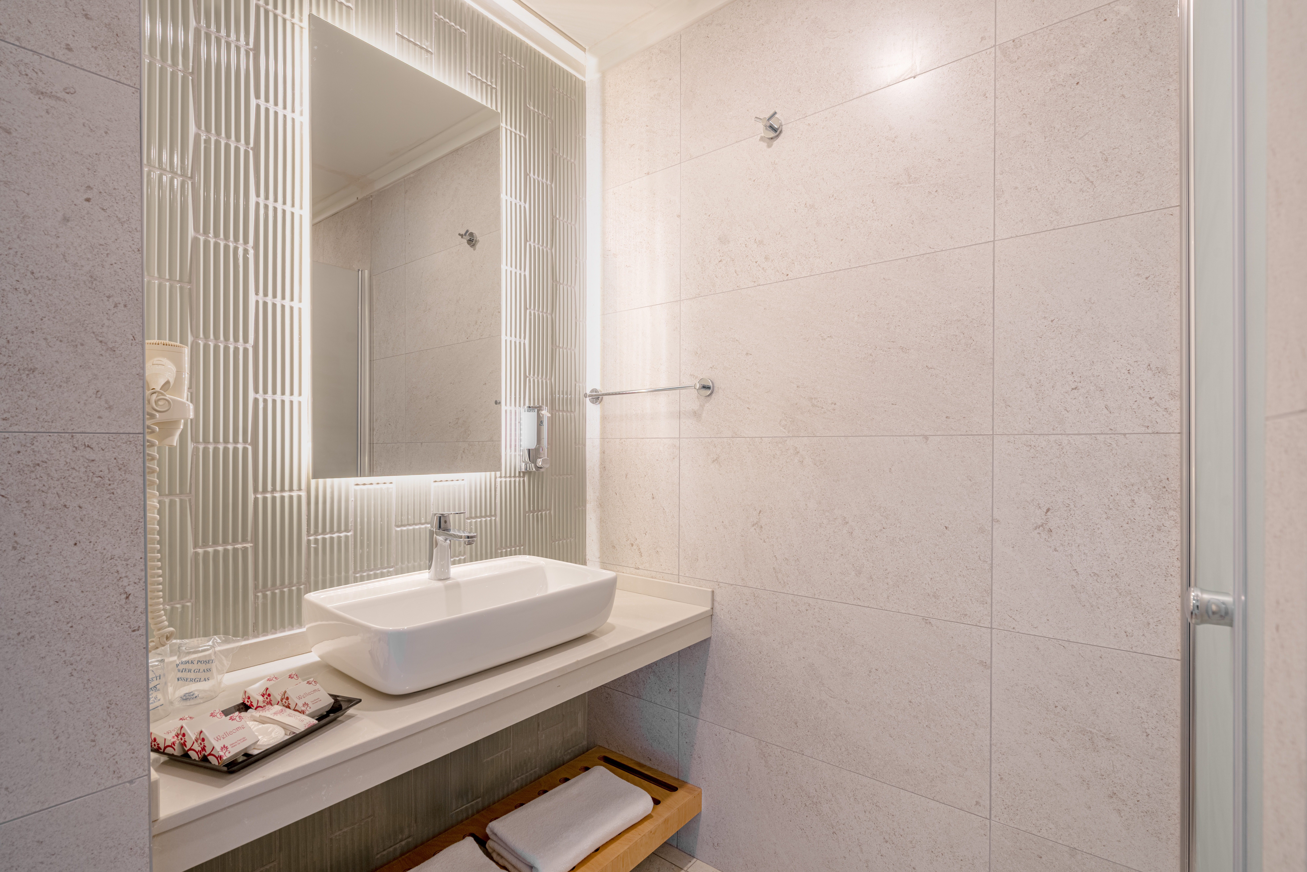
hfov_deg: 96.7
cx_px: 654
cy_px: 436
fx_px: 581
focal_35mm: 16
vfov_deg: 73.8
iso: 200
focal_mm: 16
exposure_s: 1/10
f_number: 10
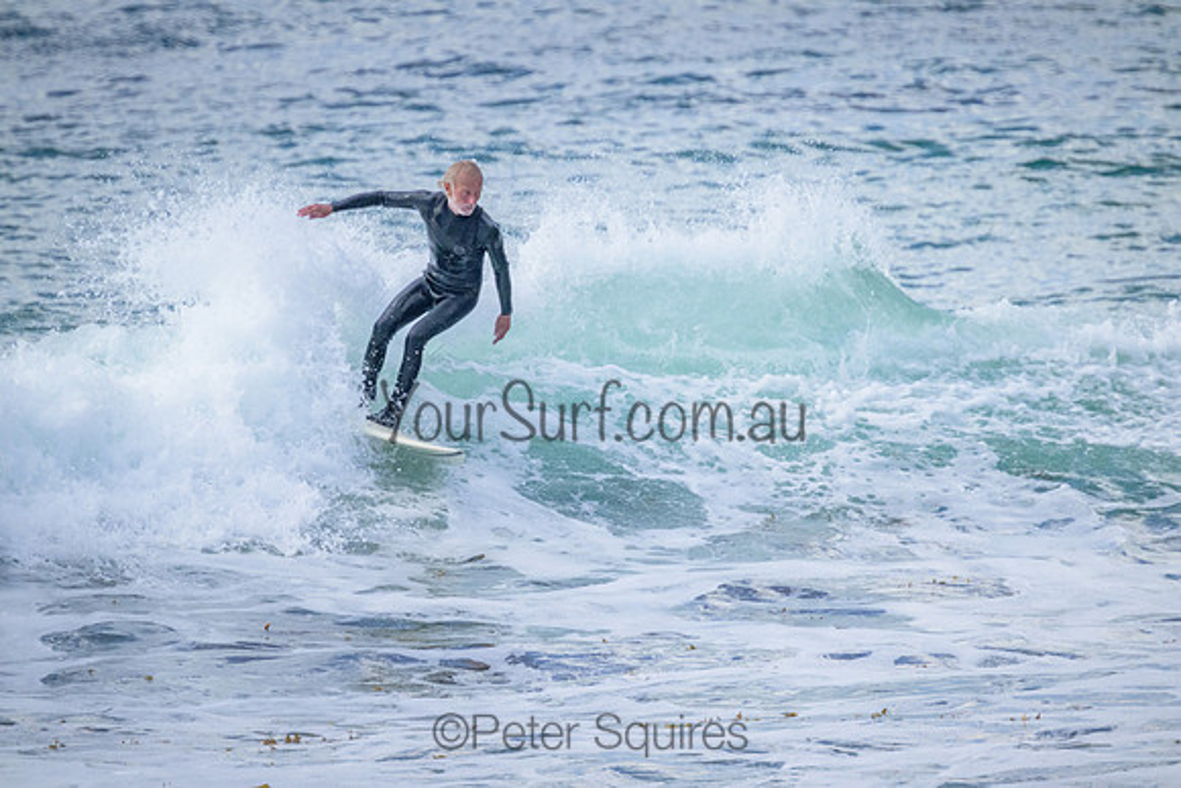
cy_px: 394
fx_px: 26249
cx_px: 590
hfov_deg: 2.6
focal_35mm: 800
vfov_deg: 1.7
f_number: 11
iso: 4500
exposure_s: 1/1000
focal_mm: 800
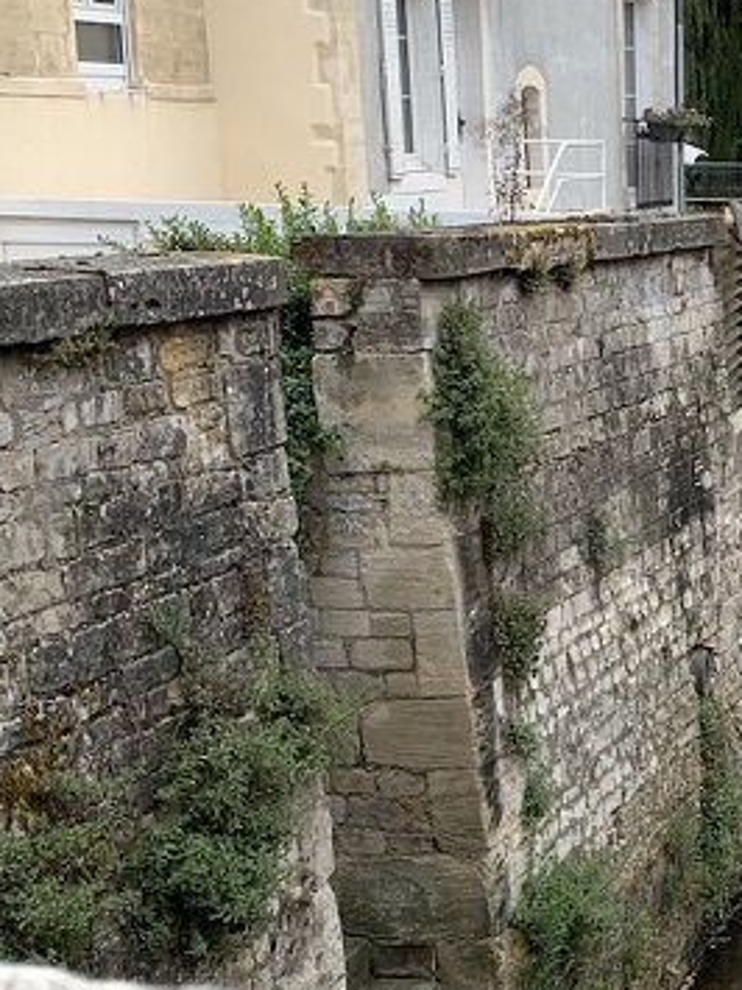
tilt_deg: -12.0
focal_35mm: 75
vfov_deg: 25.9
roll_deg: -0.2
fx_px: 2145
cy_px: 608
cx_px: 954
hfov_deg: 18.3
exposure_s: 1/635
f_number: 1.8
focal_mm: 4.25
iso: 25
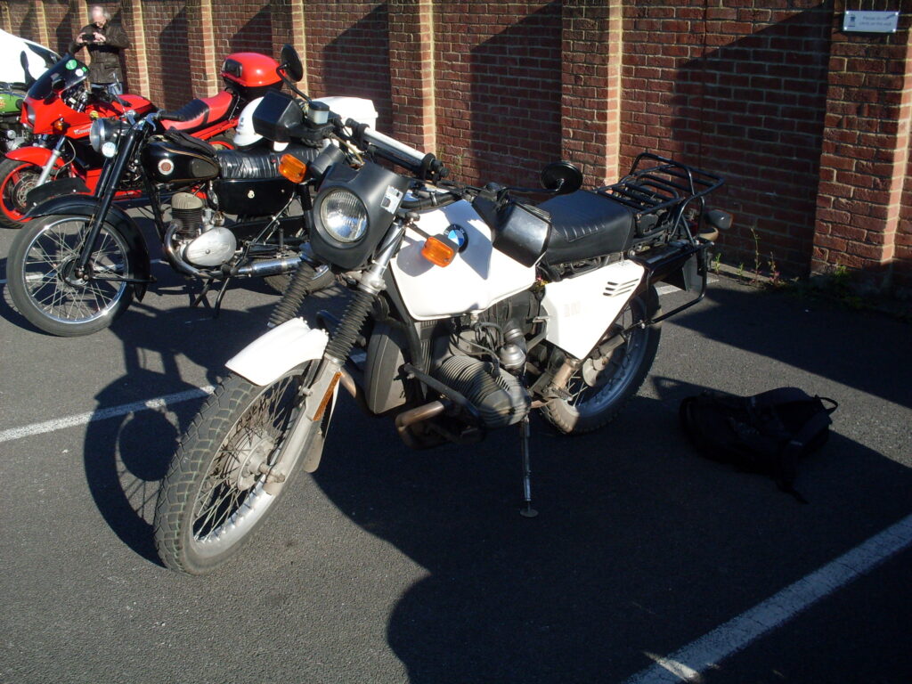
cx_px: 456
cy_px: 342
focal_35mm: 38
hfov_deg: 49.0
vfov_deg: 37.7
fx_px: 1001
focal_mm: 6.3
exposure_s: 1/180
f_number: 8.4
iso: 80
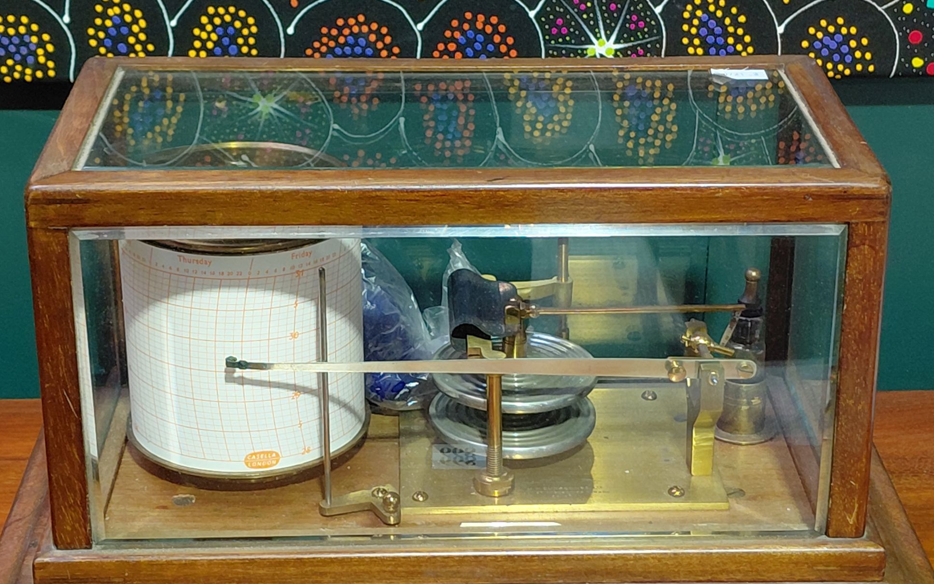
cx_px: 493
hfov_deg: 66.4
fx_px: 713
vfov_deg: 44.3
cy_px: 348
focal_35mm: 28
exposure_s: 1/60
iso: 160
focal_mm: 4.69
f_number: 1.8
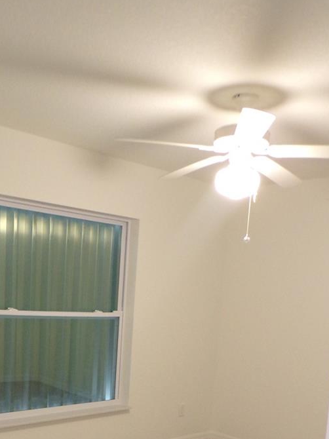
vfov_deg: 41.5
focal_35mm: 43
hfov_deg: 33.4
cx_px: 126
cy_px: 365
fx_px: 545
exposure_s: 1/17
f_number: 3
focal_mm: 4.3
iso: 374
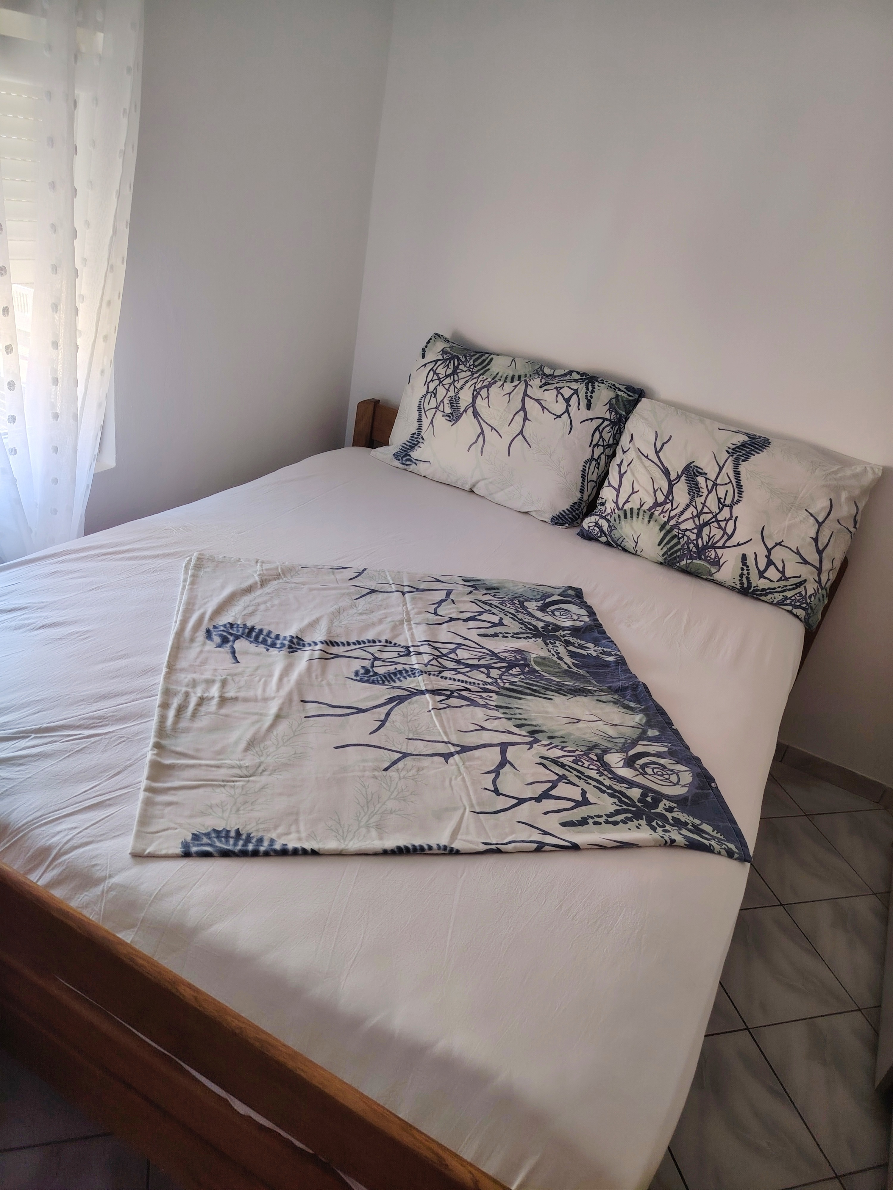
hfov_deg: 56.8
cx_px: 446
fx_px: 826
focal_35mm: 24
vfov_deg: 71.6
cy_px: 595
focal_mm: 5.25
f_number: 1.75
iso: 409
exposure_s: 1/100
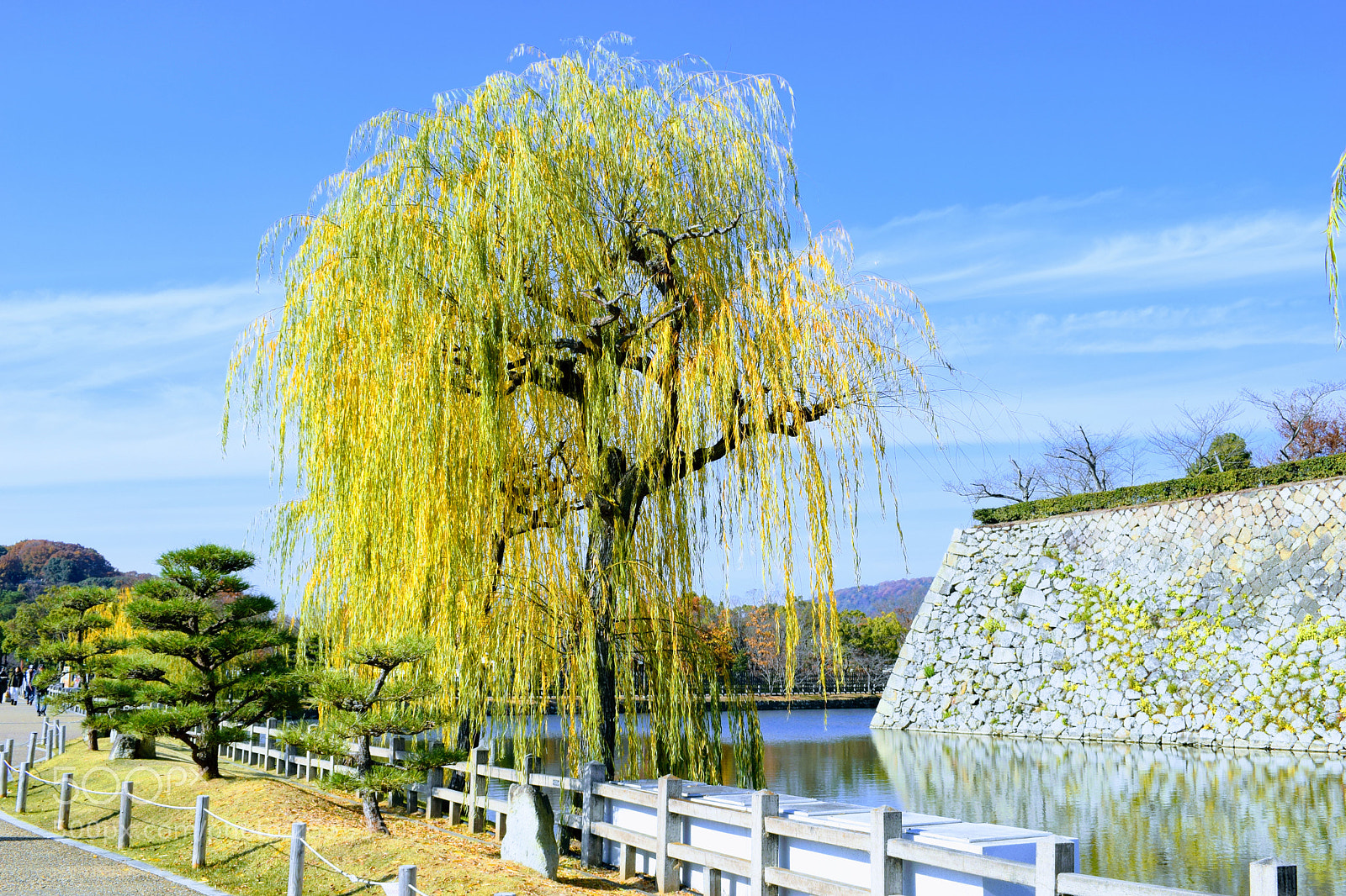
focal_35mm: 38
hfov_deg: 51.3
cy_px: 448
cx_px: 673
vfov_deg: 35.5
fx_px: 1402
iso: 200
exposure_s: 1/320
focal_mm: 25
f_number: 9
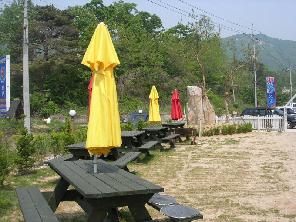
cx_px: 148
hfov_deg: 49.0
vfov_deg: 37.7
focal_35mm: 38
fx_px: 325
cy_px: 111
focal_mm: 7.8
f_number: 4.8
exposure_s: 1/505
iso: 64
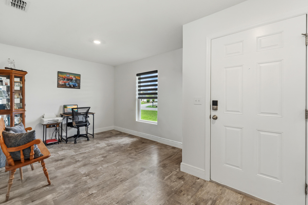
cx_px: 151
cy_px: 96
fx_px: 128
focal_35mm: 15
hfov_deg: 100.4
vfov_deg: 77.3
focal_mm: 14
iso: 250
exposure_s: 1/3
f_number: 9
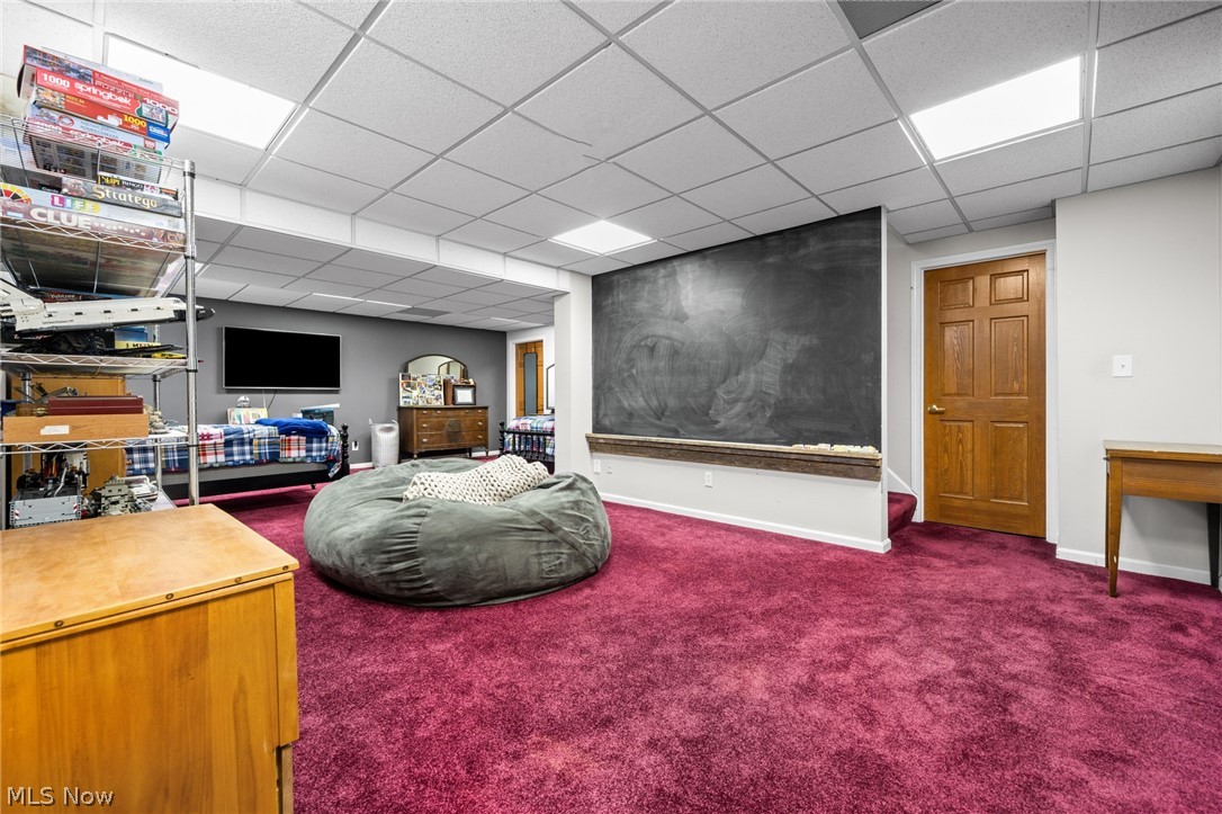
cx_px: 611
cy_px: 407
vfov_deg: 81.2
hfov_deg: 104.3
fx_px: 475
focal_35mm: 14
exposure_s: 1/5
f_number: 7.1
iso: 250
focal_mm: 14
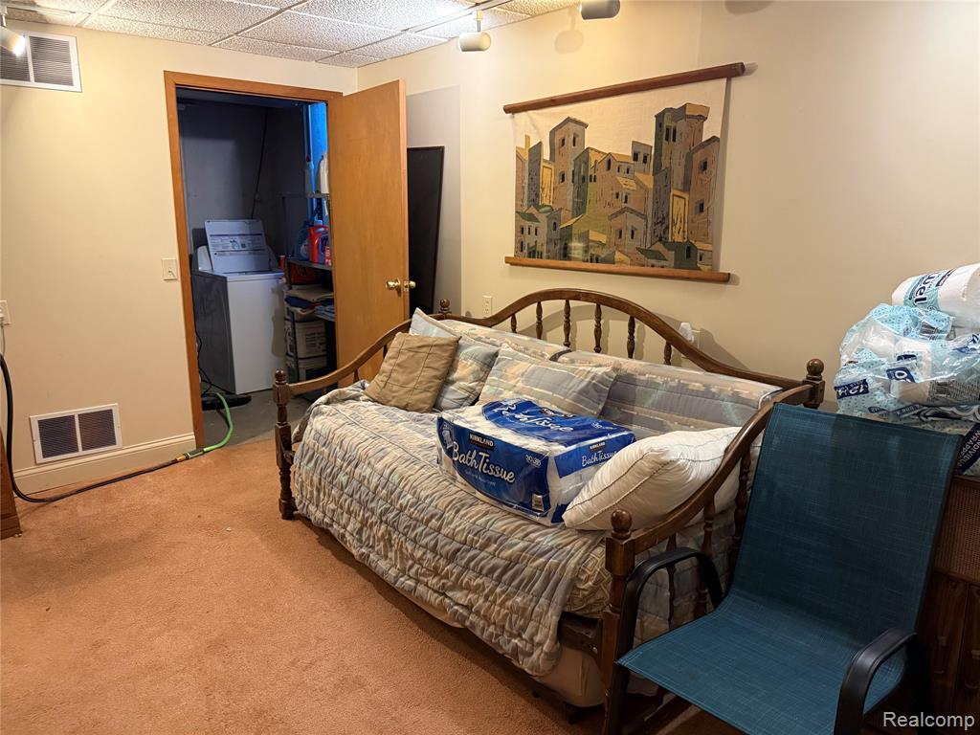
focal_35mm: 24
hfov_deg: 71.6
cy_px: 368
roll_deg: +0.2
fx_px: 679
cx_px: 490
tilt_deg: -11.6
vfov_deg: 56.8
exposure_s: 1/60
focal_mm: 6.76
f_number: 1.78
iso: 640
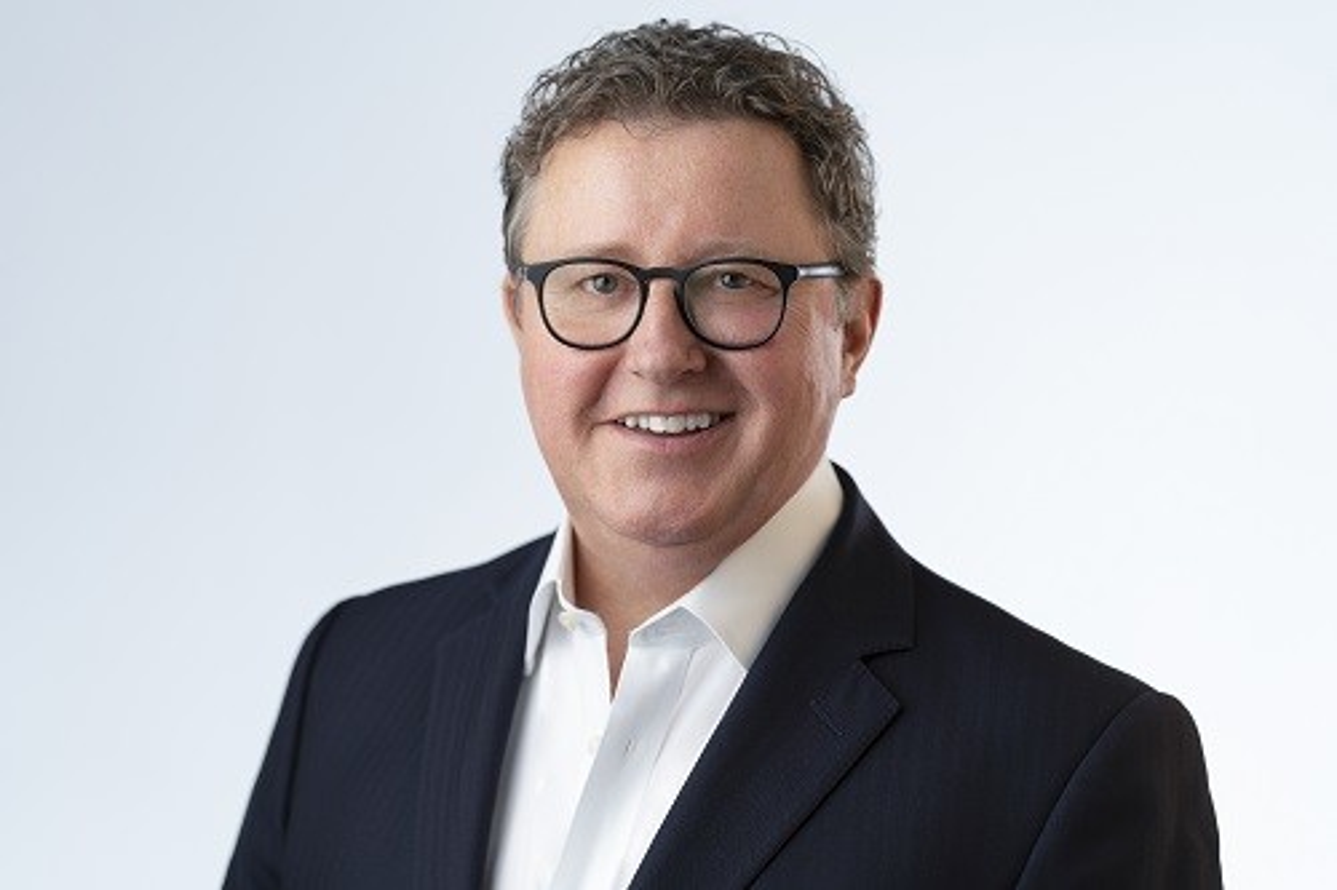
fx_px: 5197
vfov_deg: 9.8
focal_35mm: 140
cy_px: 445
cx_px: 668
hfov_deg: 14.7
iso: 100
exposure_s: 1/160
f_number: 3.2
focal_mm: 140
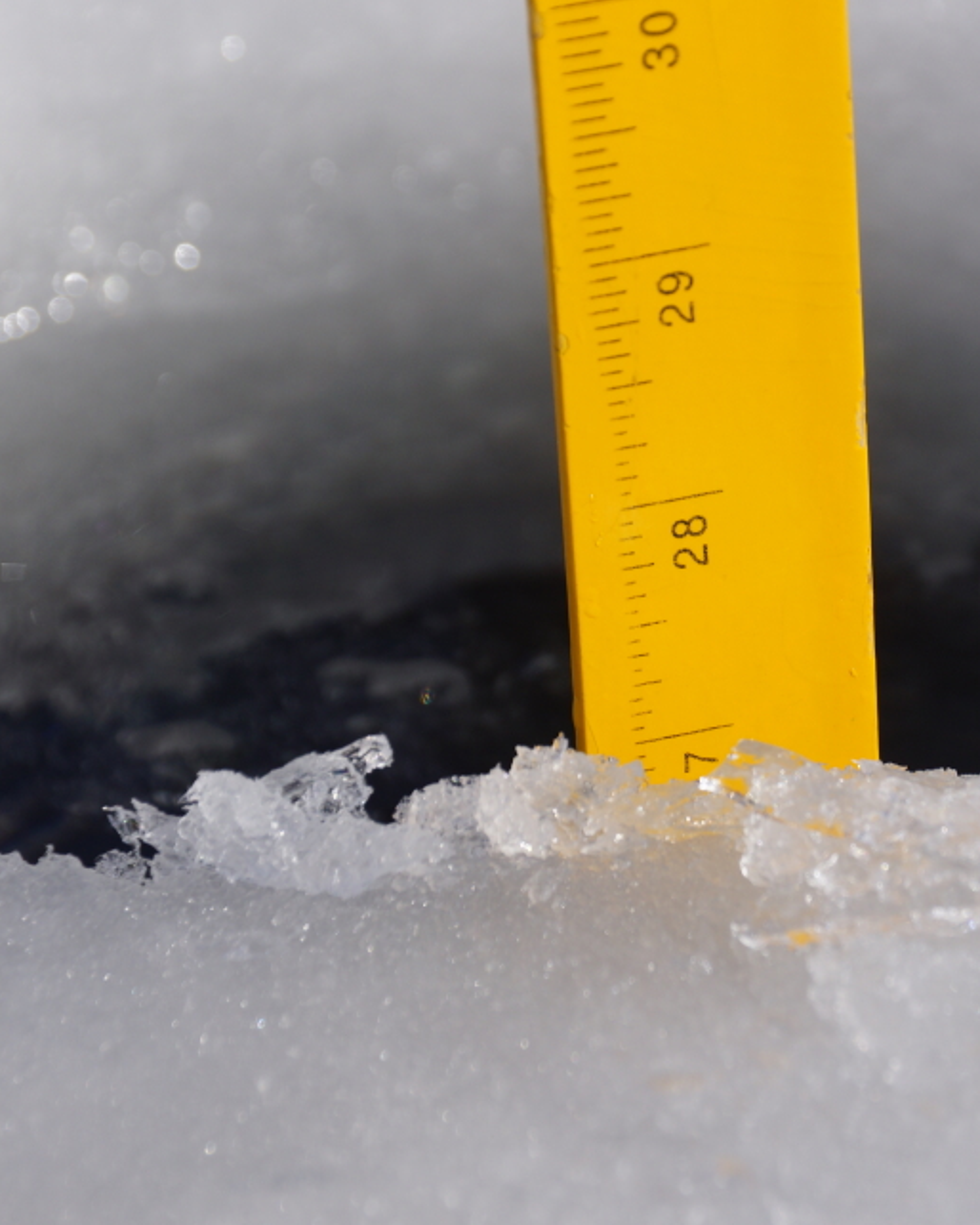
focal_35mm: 241
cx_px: 677
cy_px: 592
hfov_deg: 6.4
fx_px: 8733
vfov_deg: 8.0
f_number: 8
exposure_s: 1/250
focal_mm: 110
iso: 100
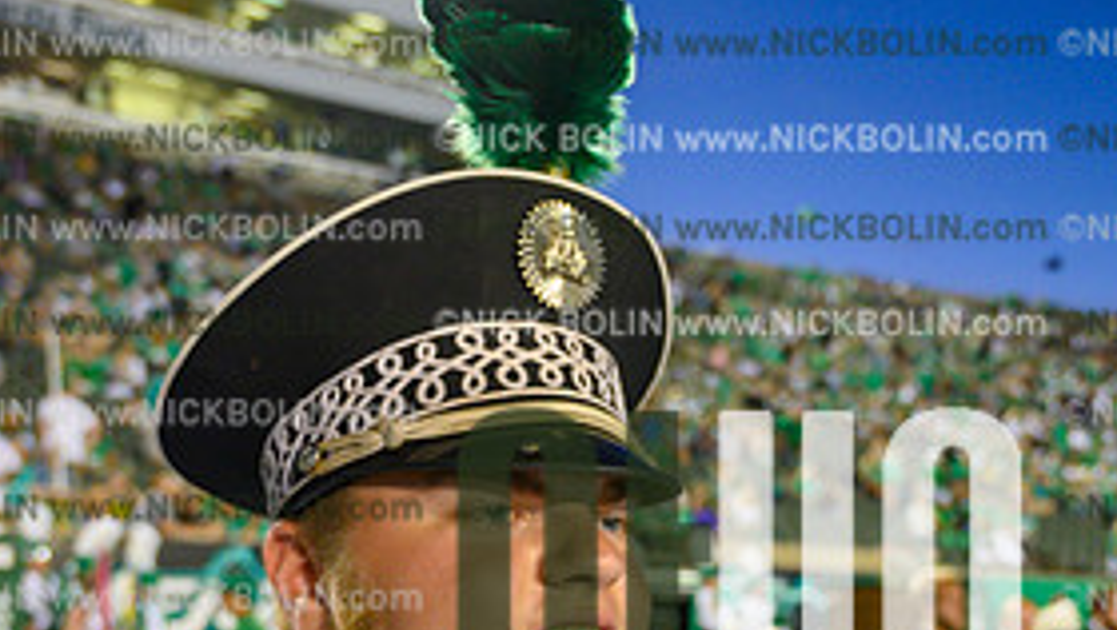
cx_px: 738
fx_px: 1541
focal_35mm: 52
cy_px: 598
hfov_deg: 39.4
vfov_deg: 22.4
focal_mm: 24
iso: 2000
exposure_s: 1/200
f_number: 4
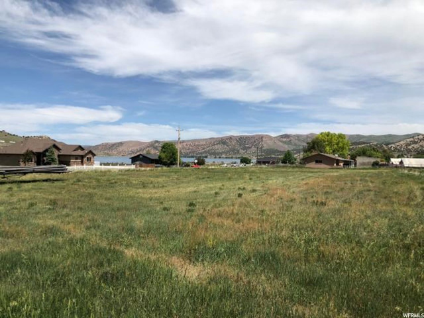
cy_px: 159
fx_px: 343
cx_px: 212
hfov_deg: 63.4
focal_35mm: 28
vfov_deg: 49.7
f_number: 1.8
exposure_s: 1/3247
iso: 20
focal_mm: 3.99
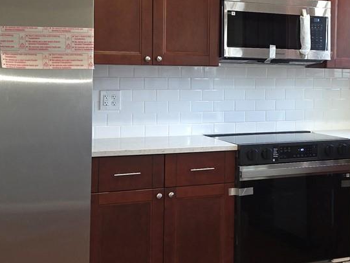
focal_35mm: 68
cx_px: 338
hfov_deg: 27.2
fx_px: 688
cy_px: 86
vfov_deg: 21.5
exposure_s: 1/60
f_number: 1.8
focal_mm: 5.4
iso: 250
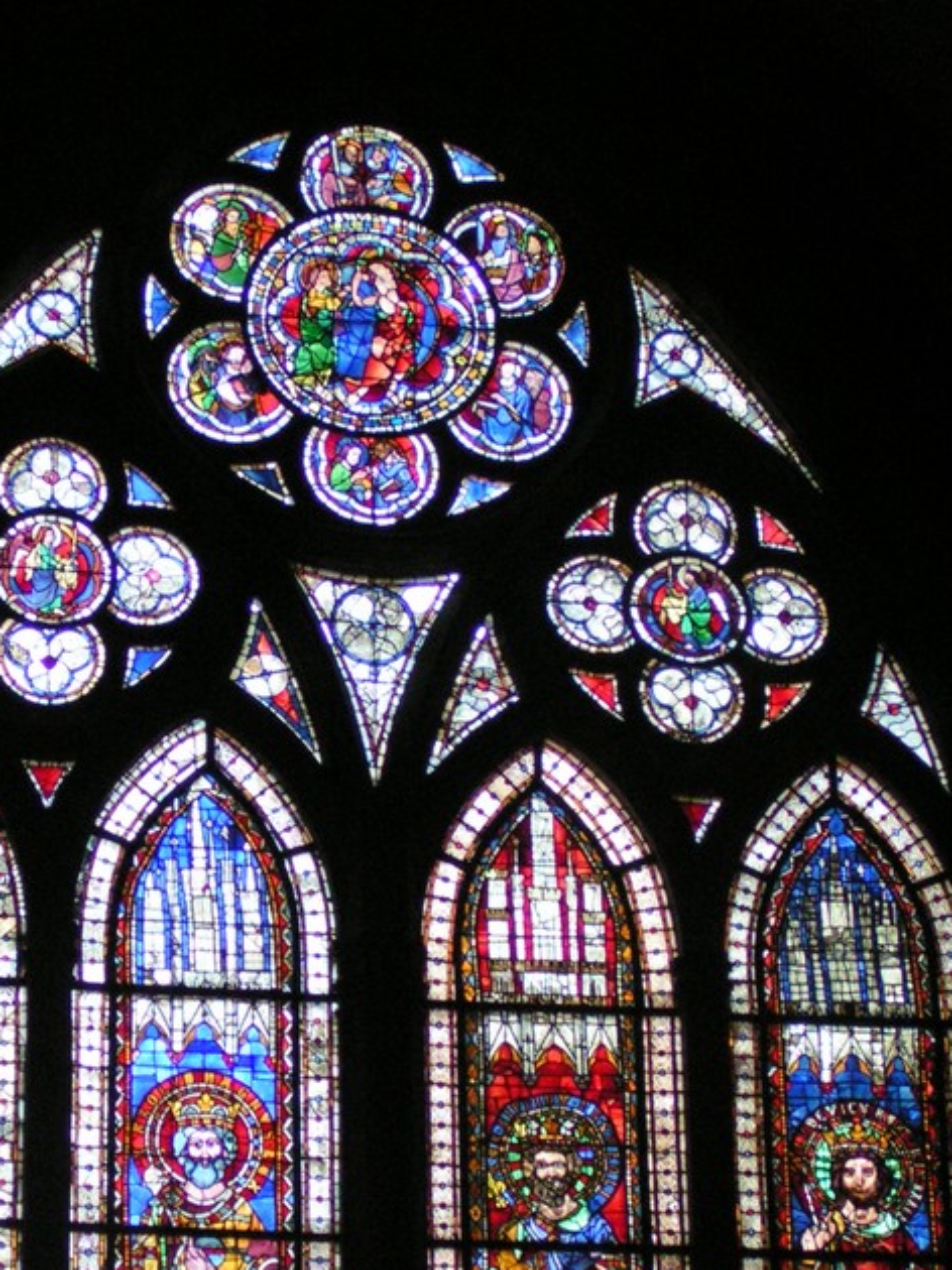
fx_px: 4477
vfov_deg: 16.1
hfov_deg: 12.1
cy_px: 852
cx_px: 327
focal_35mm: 122
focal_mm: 11
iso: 400
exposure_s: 1/100
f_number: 3.2
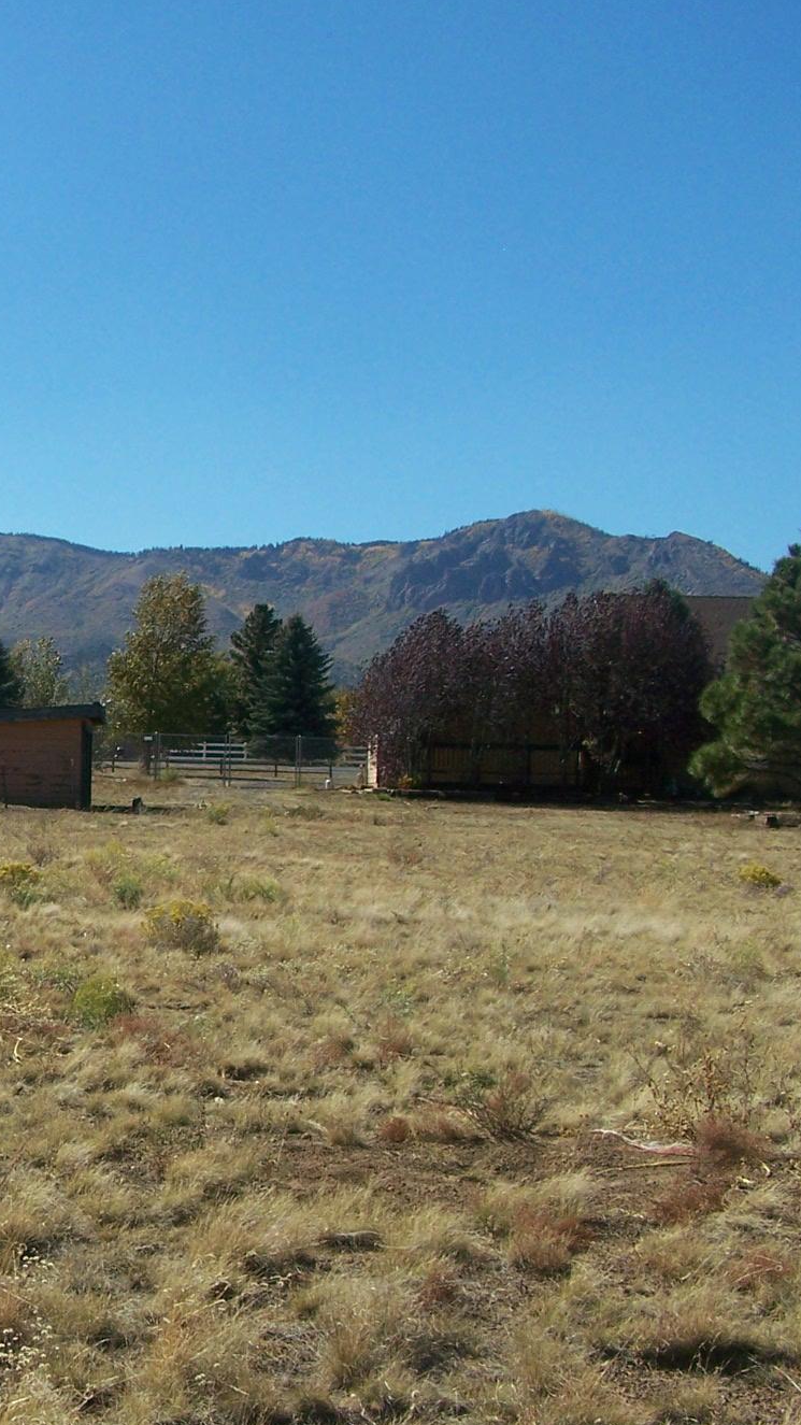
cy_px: 768
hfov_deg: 18.2
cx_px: -60
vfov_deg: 32.8
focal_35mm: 64
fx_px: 2417
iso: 80
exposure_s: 1/640
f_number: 4
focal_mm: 6.3
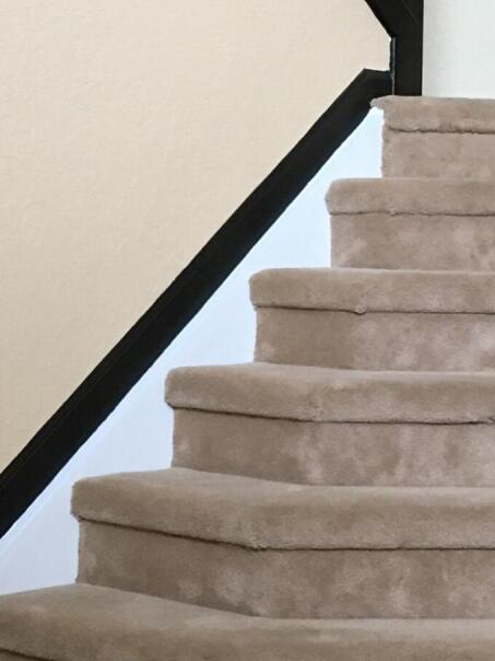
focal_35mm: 96
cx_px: 435
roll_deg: -1.3
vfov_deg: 20.4
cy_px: 235
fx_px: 1830
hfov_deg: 15.2
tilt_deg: +0.4
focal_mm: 4.15
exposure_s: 1/15
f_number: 2.2
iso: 50
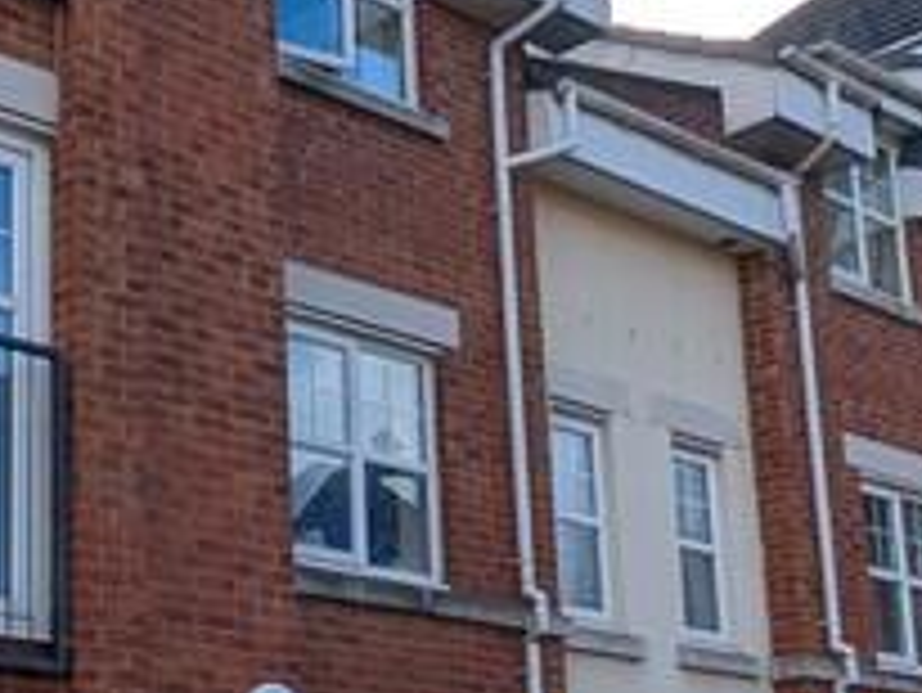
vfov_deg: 22.3
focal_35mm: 65
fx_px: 1732
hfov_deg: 28.6
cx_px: 90
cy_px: 551
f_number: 2.2
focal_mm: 1.95
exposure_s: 1/2083
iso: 48
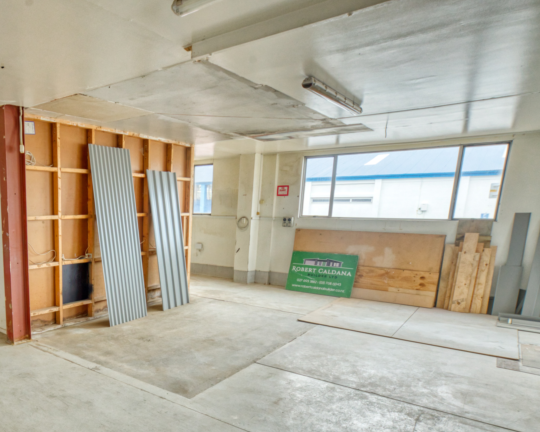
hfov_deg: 62.3
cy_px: 293
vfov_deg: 55.4
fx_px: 400
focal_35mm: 25
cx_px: 107
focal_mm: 16
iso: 5000
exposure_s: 1/60
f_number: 9
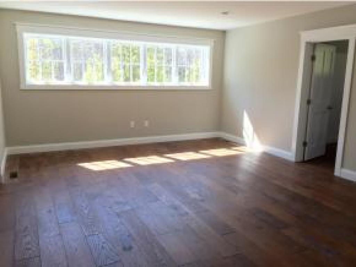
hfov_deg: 61.6
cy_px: 134
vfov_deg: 48.3
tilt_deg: -9.9
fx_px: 298
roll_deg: -0.6
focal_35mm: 29
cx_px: 178
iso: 32
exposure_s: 1/60
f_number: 2.2
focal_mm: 4.15
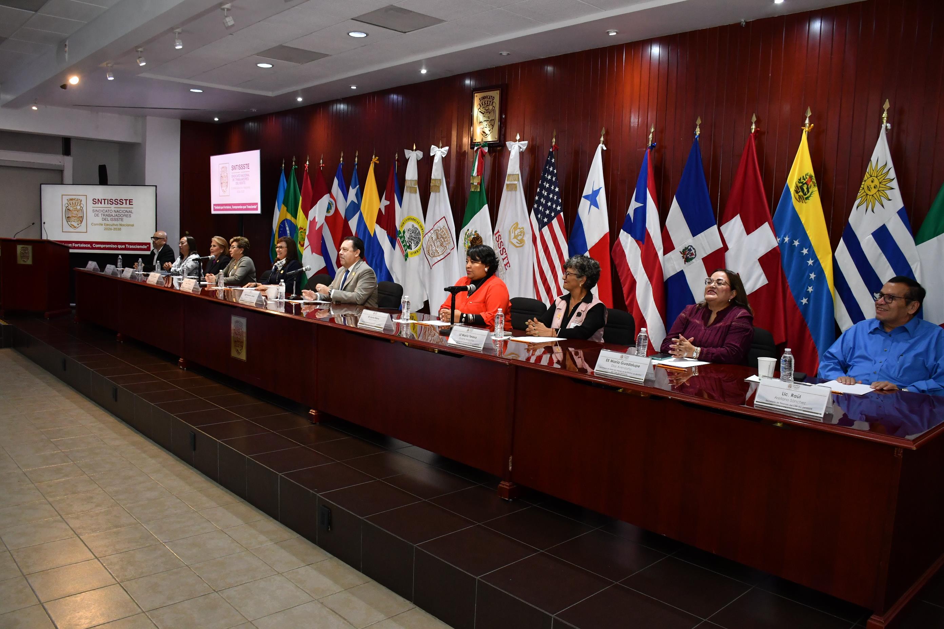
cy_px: 314
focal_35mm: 27
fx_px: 708
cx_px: 472
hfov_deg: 67.4
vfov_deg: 47.9
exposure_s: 1/100
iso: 1250
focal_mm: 18
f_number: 5.6
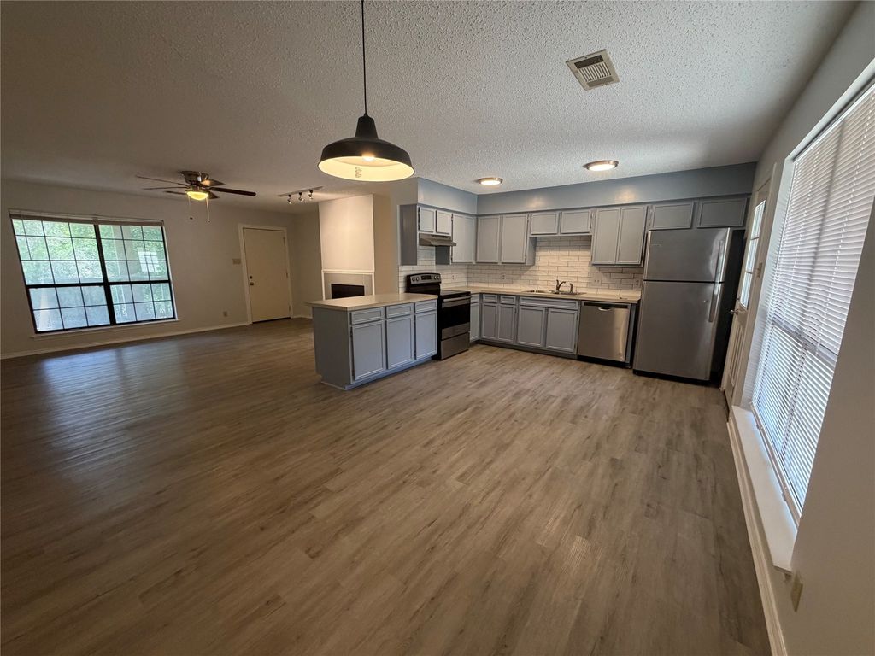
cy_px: 328
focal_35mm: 14
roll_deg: +0.1
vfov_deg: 85.7
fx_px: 354
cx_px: 438
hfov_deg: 102.1
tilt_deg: -10.0
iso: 320
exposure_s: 1/120
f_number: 2.2
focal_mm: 2.22
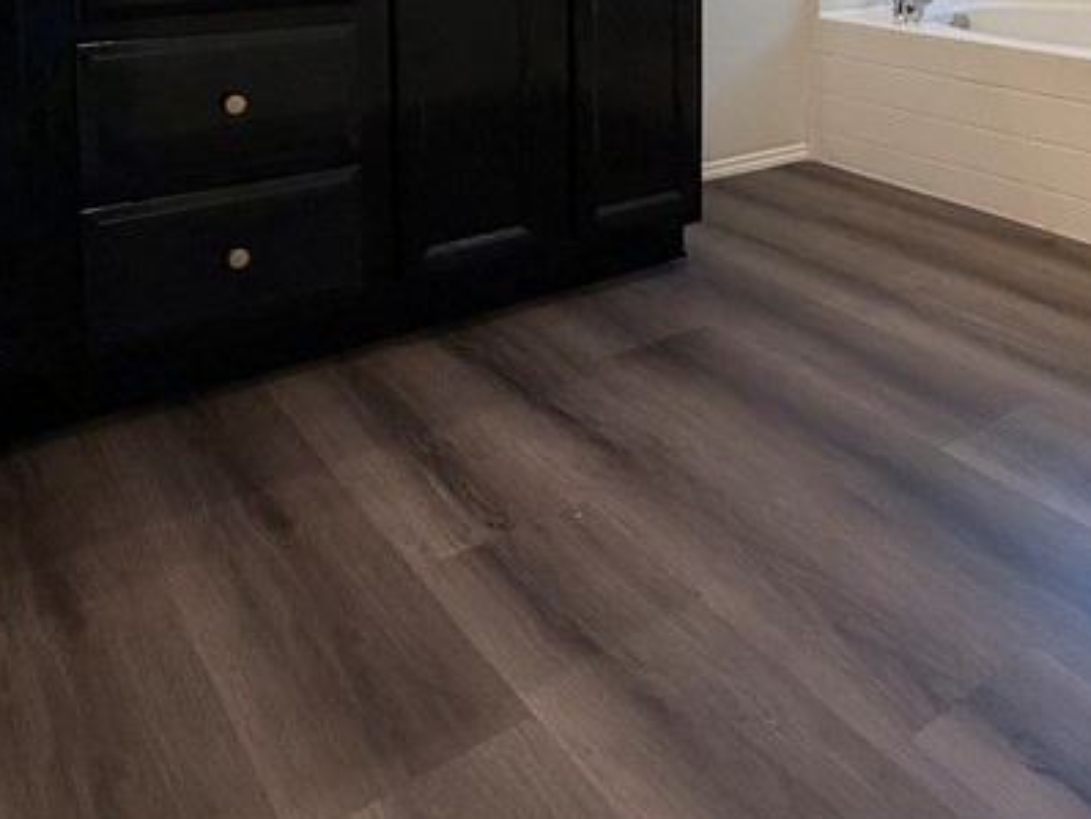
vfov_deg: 34.6
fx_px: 1135
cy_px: -68
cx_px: 822
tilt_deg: -2.4
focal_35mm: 36
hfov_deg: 49.2
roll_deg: +1.7
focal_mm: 2.22
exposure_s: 1/120
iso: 250
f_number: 2.2
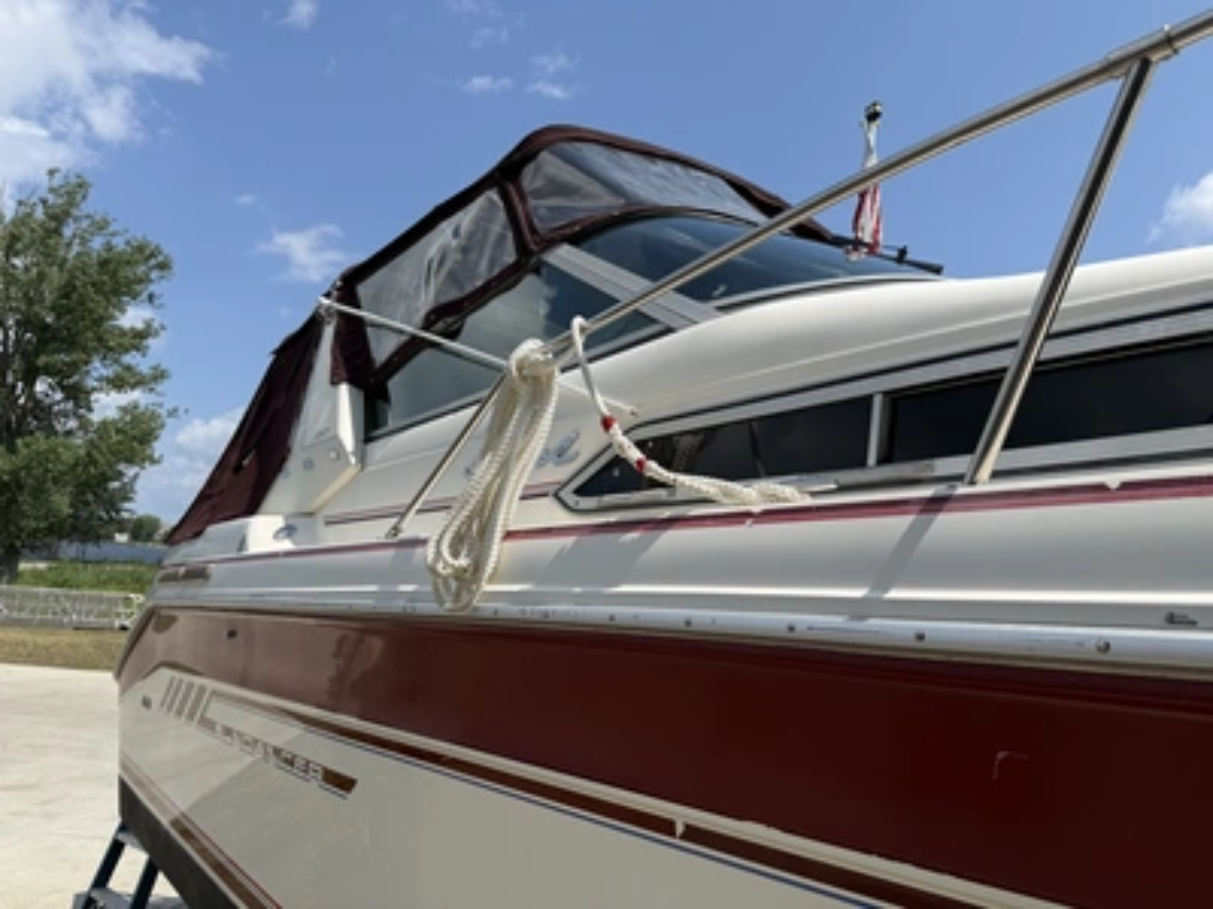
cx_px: 606
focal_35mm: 24
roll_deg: -3.5
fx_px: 841
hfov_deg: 71.6
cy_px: 454
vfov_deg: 56.8
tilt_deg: +6.2
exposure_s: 1/6173
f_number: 1.78
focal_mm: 6.76
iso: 80
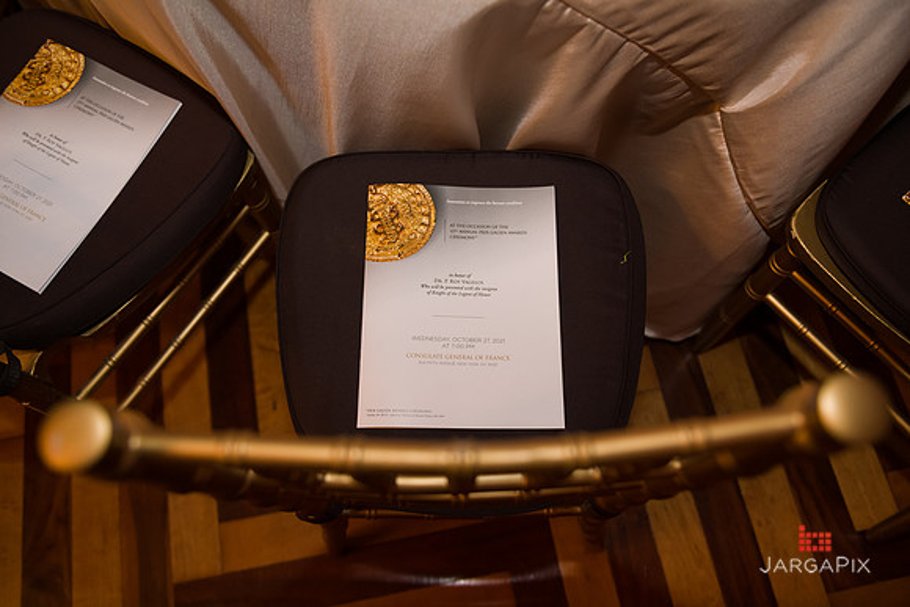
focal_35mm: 32
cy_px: 304
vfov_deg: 41.1
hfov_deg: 58.7
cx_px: 455
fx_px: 809
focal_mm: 32
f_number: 3.2
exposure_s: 1/60
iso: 1000
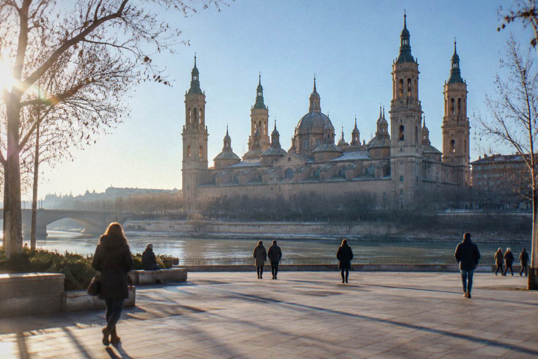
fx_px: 359
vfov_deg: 53.1
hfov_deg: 73.8
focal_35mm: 24
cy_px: 180
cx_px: 269
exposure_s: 1/160
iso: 100
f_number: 10
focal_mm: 24
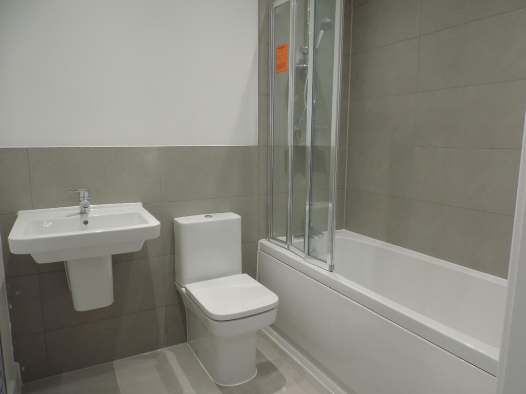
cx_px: 263
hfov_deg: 71.6
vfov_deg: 56.8
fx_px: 365
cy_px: 197
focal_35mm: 24
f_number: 3
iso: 160
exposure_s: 1/30
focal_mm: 4.3
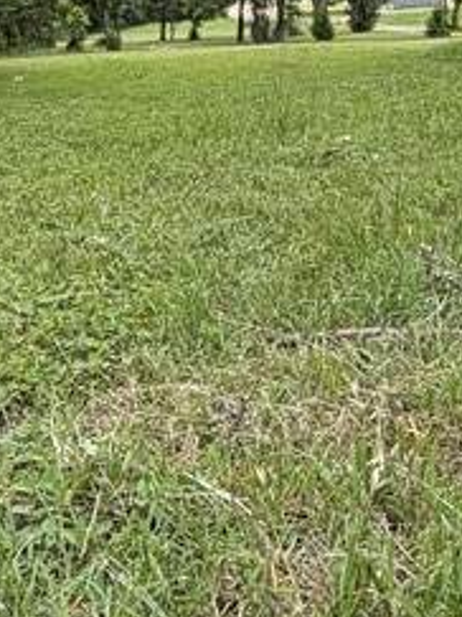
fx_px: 1051
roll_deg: +2.1
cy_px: 56
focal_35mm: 59
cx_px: 312
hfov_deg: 24.7
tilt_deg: -2.9
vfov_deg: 31.1
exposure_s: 1/602
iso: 40
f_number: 2.2
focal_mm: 2.22
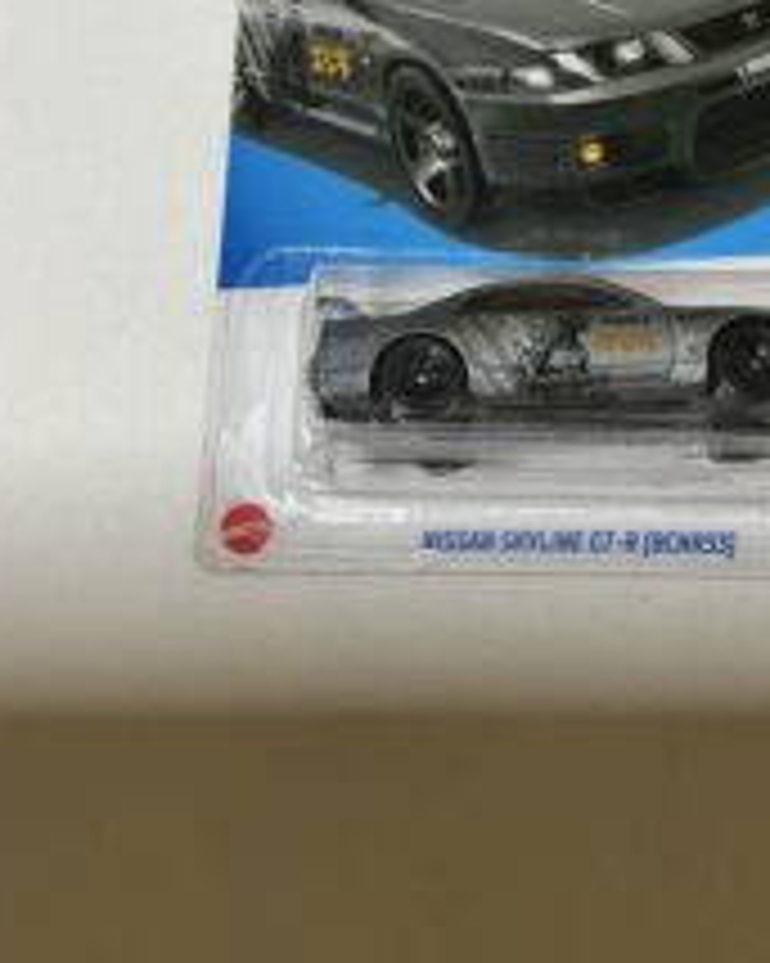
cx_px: 545
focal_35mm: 53
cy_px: 207
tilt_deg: -72.2
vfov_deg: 34.4
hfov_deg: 28.3
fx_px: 1511
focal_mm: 3
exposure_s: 1/60
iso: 100
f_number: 1.8
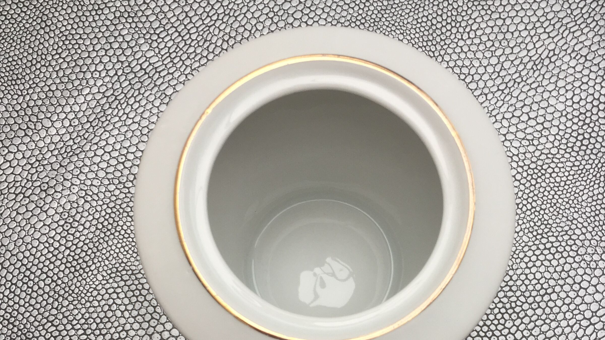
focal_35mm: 43
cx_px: 309
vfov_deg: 26.4
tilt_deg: -82.4
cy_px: 330
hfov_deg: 47.4
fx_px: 690
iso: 40
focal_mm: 4.15
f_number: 2.2
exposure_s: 1/100
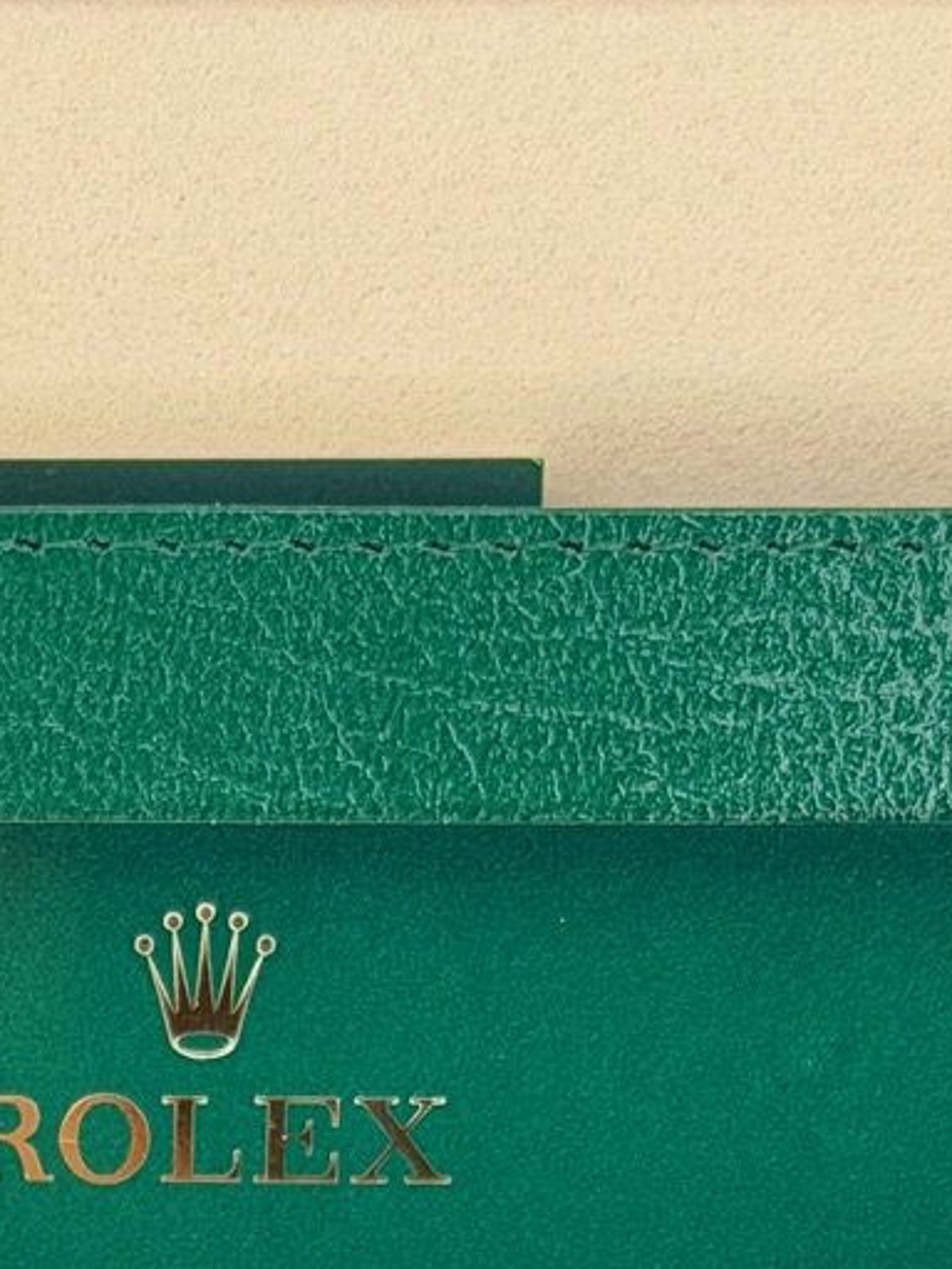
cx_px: -203
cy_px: 2045
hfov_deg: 7.7
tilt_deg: -29.8
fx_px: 7040
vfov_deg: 9.9
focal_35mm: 192
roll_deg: +0.0
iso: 50
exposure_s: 1/112
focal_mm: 6.76
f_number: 1.78
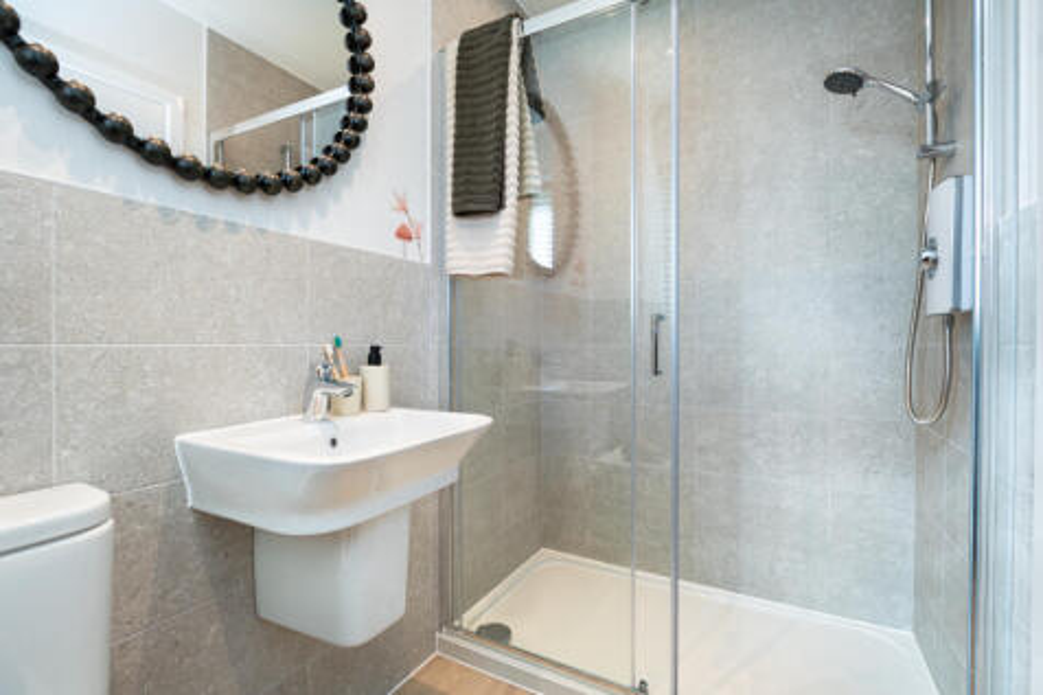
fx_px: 492
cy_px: 348
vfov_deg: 70.4
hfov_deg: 93.3
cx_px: 522
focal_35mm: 17
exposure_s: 1/13
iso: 200
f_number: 7.1
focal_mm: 17
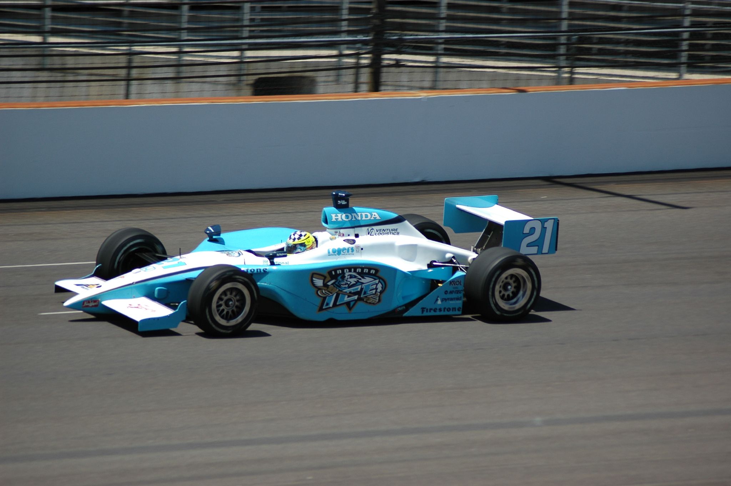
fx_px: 5781
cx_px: 366
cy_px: 243
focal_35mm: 285
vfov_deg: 4.8
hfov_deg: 7.2
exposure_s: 1/1250
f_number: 4.8
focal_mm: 190
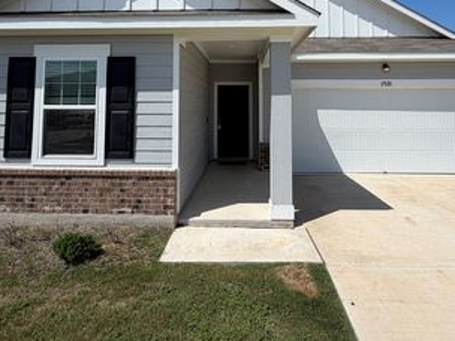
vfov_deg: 55.9
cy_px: 83
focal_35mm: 23
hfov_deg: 73.9
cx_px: 236
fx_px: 302
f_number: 2.2
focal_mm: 2.22
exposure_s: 1/1399
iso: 20
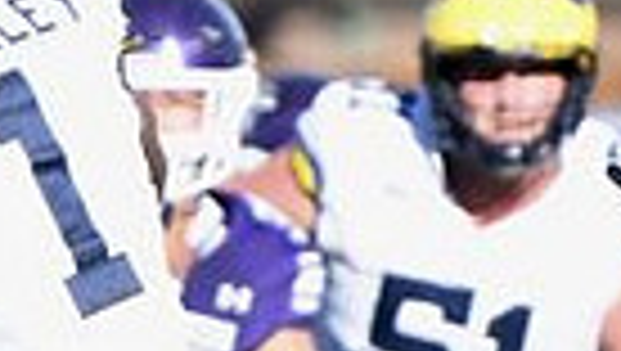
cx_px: 14
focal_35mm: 1318
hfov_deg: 1.6
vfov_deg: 0.9
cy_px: 230
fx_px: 21728
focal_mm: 200
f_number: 2.8
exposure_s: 1/1600
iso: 250
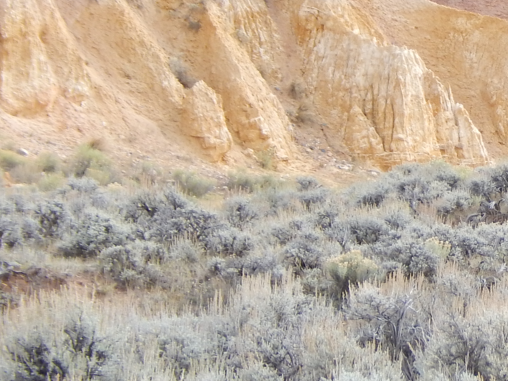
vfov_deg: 4.1
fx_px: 5371
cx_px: 604
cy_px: 37
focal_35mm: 366
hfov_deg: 5.4
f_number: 4.9
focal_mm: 25.3
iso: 125
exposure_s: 1/200
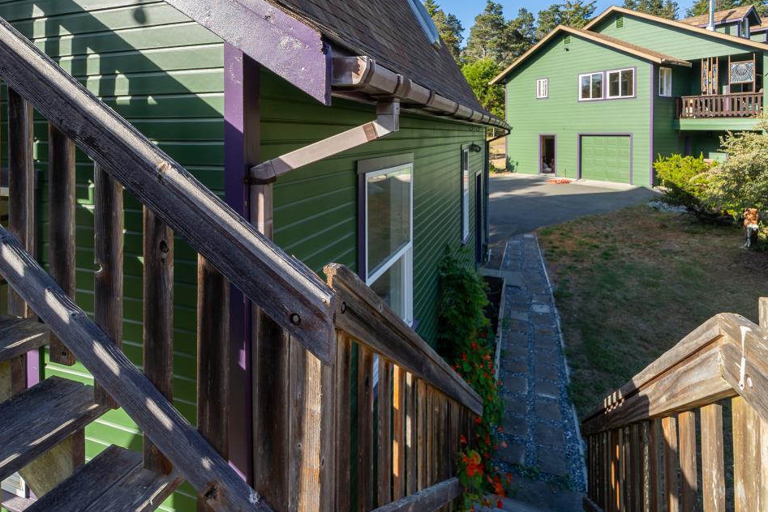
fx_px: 405
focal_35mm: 19
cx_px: 380
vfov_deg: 62.1
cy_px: 149
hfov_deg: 86.9
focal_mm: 12
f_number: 6.3
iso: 100
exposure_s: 1/160
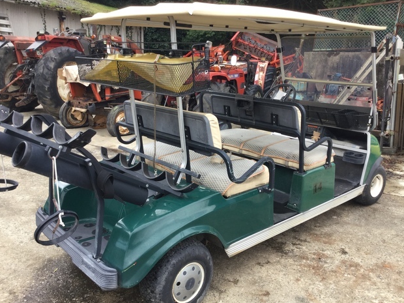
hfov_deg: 56.8
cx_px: 204
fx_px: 373
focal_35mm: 32
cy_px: 149
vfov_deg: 44.2
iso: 32
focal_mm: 3.3
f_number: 2.4
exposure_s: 1/60
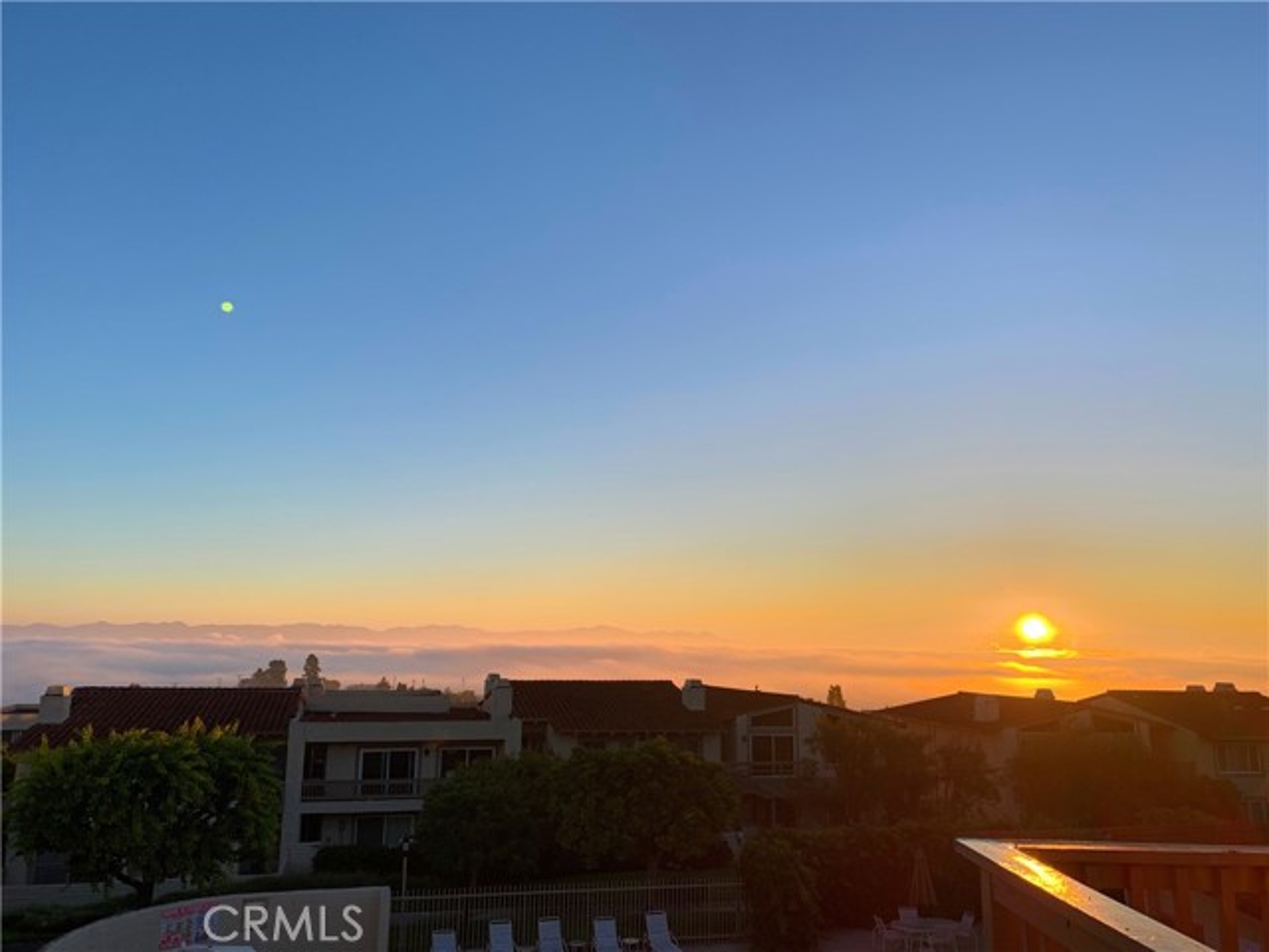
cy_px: 476
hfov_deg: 67.3
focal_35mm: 26
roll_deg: -0.4
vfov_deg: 53.1
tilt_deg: +9.4
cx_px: 634
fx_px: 953
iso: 25
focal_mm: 4.25
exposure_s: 1/1176
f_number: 1.8
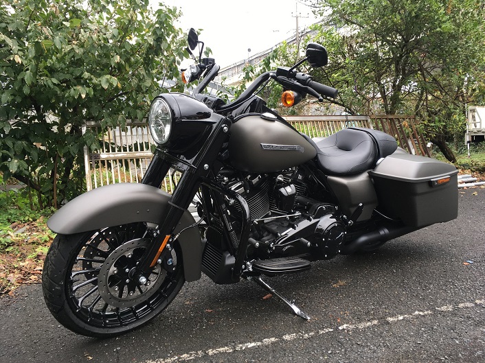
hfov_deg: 61.7
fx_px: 406
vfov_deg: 48.2
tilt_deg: -7.6
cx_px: 242
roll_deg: +4.3
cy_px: 182
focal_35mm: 29
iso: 32
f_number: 2.2
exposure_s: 1/120
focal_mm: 4.15
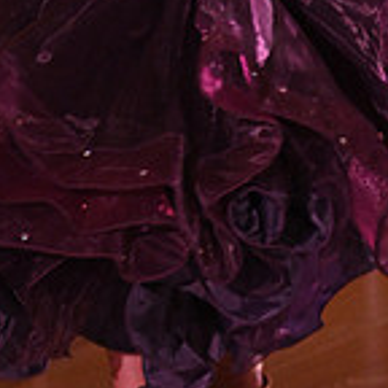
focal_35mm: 496
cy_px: -272
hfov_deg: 3.5
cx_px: 166
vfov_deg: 3.5
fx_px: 6290
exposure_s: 1/400
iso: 5000
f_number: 4
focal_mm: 145
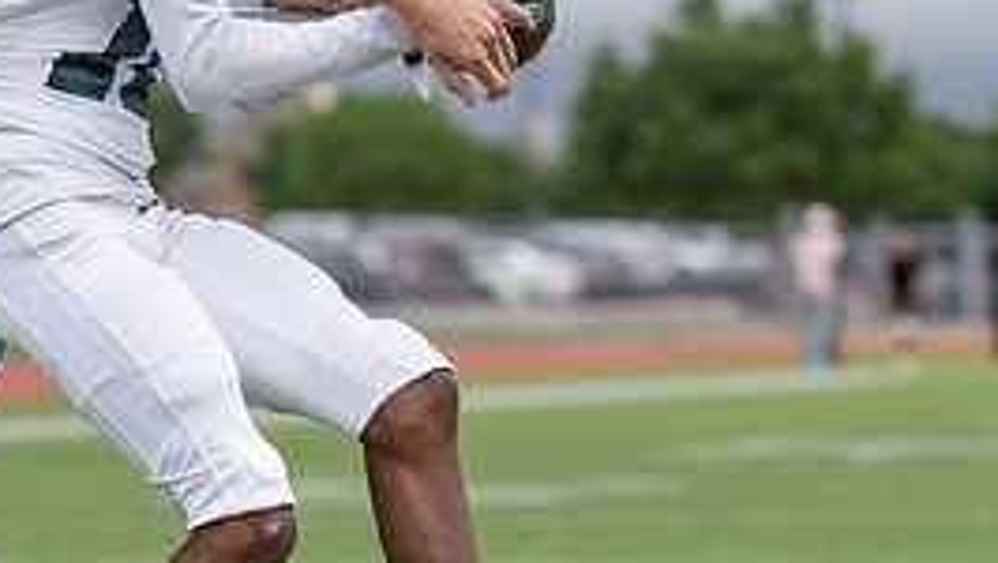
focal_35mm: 280
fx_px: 7414
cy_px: 491
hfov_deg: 7.7
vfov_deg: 4.3
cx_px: 373
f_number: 2.8
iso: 250
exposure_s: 1/1250
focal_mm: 96
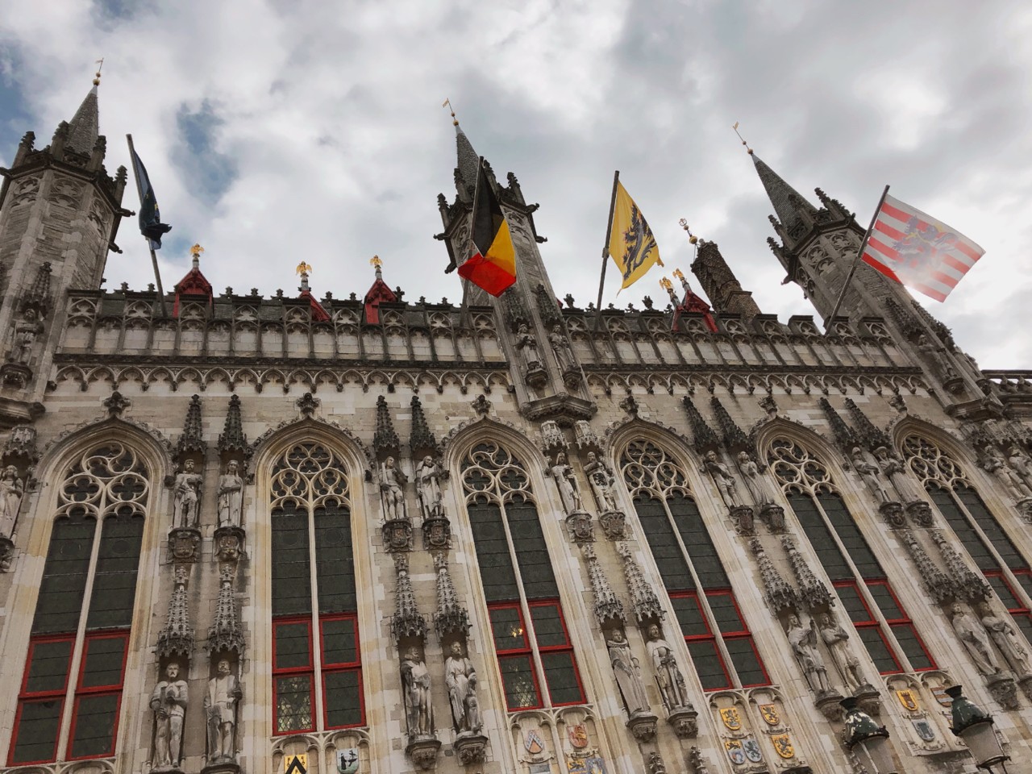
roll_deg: +15.9
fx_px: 835
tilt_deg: +41.6
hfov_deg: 63.4
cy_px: 387
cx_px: 516
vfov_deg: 49.7
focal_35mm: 28
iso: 25
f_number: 1.8
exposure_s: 1/3690
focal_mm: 3.99
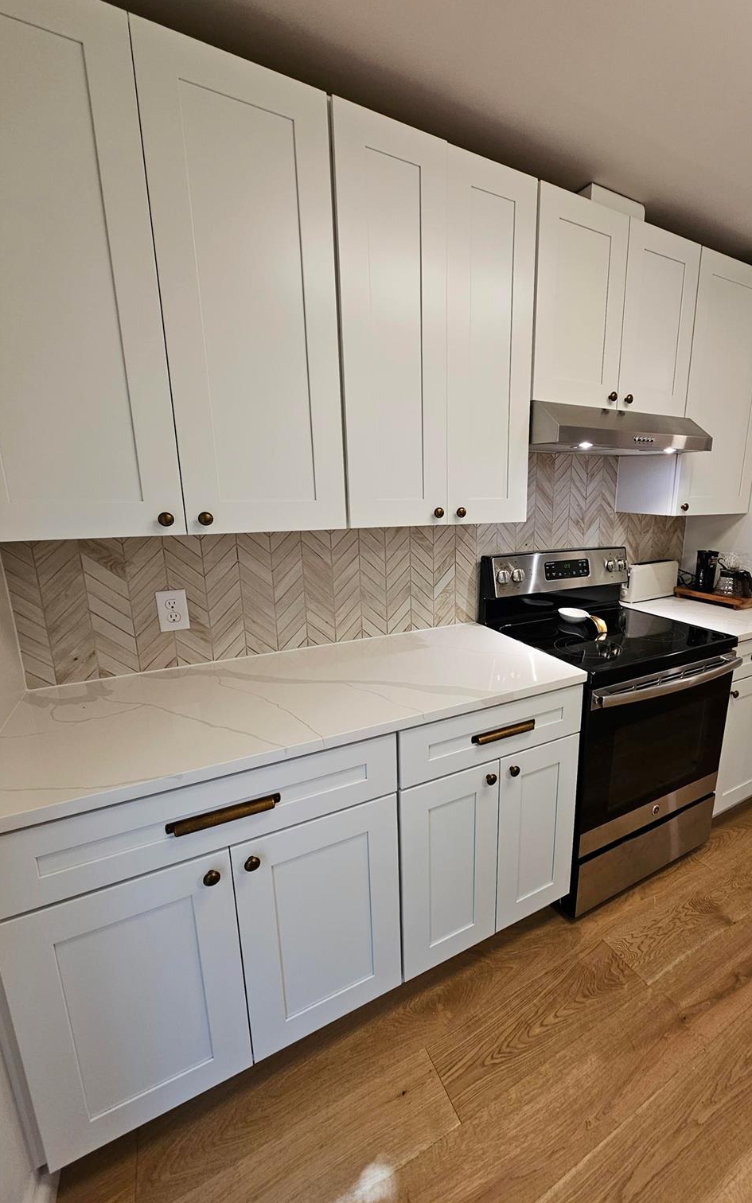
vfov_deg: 105.3
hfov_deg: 77.6
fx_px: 459
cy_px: 594
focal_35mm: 14
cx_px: 456
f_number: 2.2
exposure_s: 1/60
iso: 125
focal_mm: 2.2
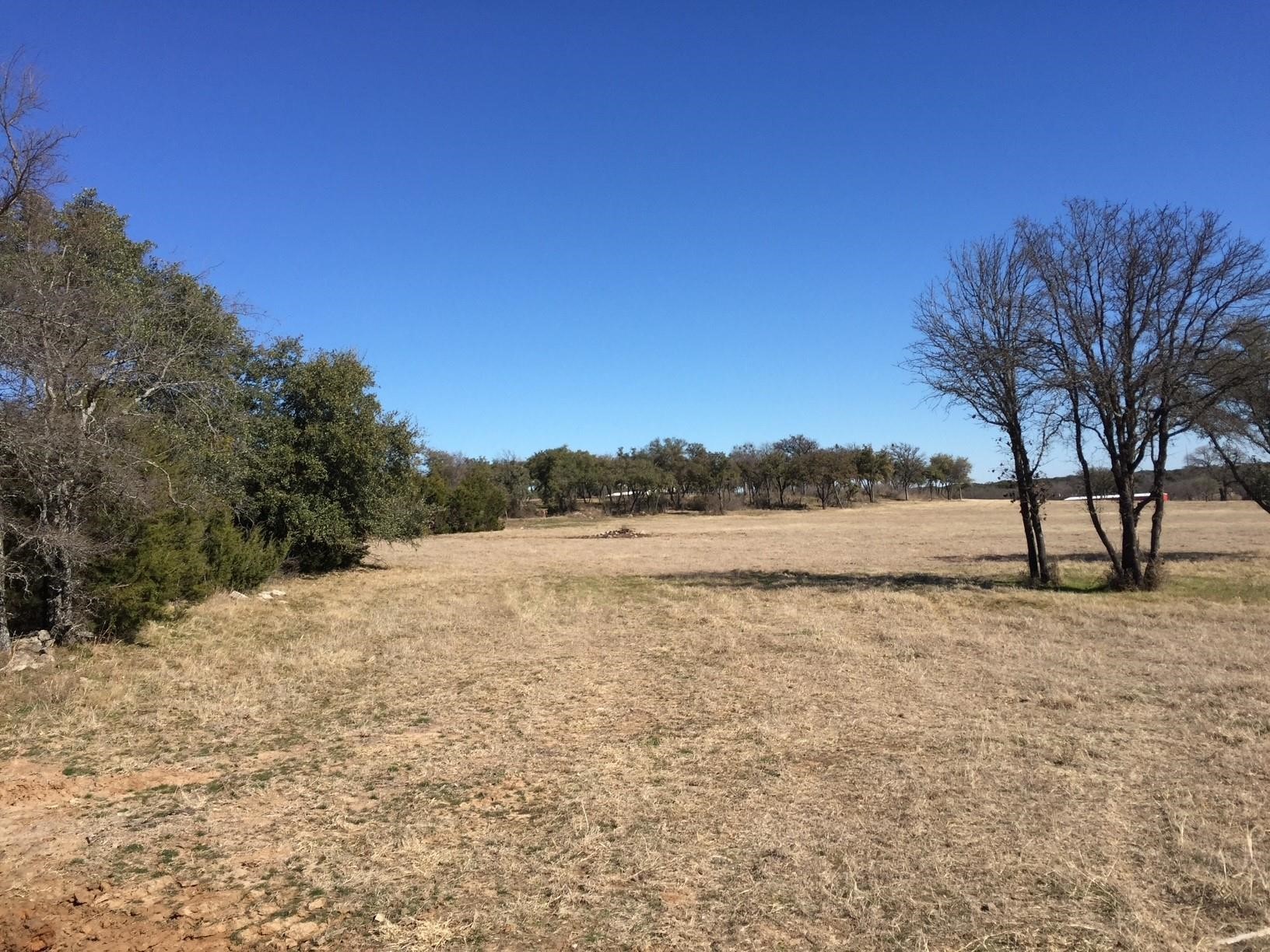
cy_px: 476
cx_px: 635
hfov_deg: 61.7
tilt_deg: +1.8
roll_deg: -2.4
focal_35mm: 29
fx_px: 1064
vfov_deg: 48.2
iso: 32
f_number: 2.2
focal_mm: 4.15
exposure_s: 1/2326
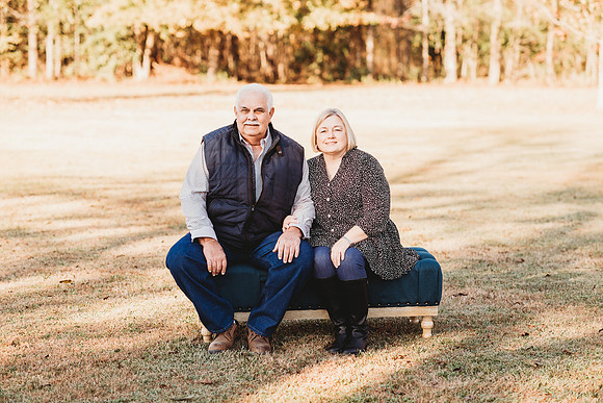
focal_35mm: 85
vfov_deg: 16.1
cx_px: 302
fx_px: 1424
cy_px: 202
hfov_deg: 23.9
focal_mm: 85
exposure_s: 1/640
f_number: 2.5
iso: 200
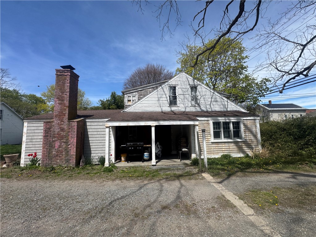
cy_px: 118
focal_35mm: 14
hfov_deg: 102.1
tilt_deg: +5.4
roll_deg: +1.5
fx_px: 128
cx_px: 158
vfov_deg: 85.7
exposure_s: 1/2028
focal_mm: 2.22
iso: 50
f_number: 2.2
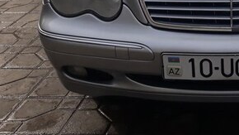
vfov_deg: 17.1
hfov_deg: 29.2
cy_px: -30
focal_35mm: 67
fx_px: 425
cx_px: 246
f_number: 1.7
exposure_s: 1/1812
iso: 40
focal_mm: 3.71
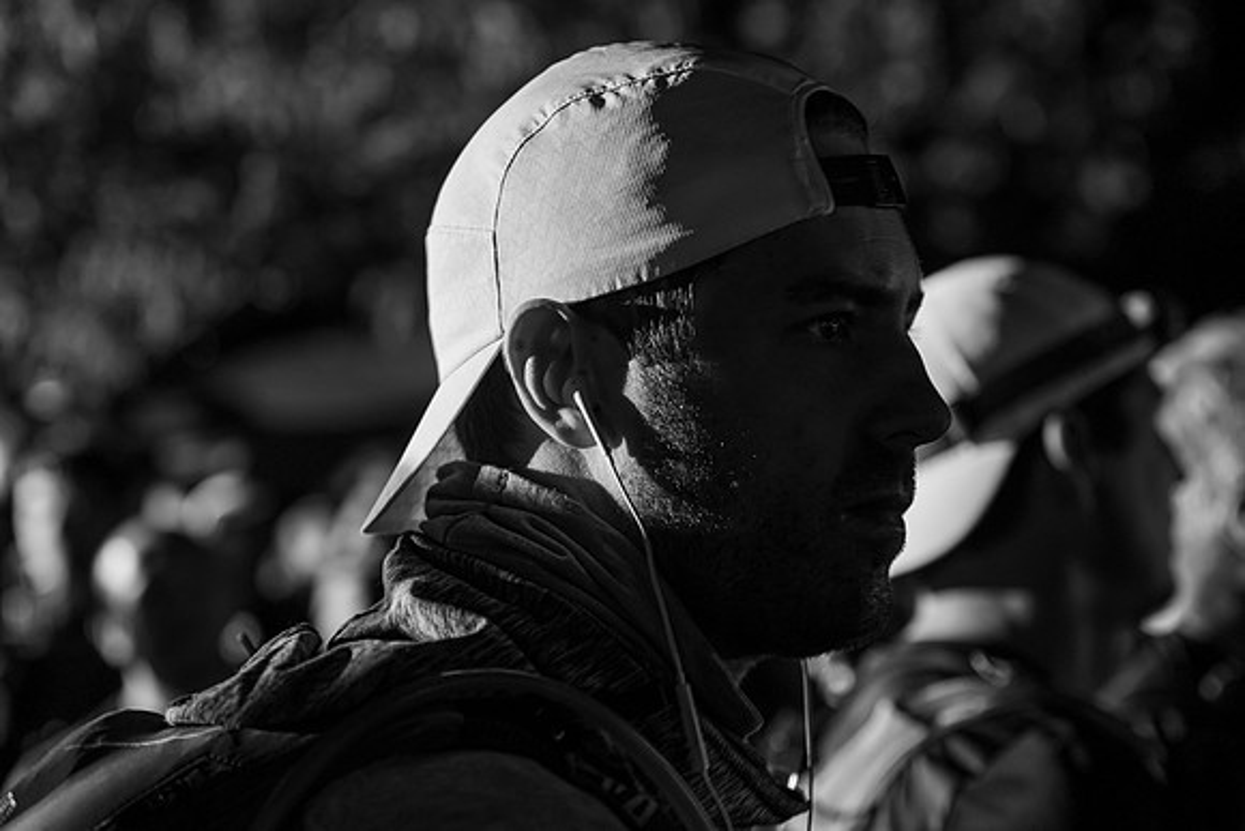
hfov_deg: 26.6
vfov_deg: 18.0
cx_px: 756
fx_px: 2624
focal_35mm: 76
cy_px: 466
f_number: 3.2
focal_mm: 62.5
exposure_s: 1/25
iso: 500
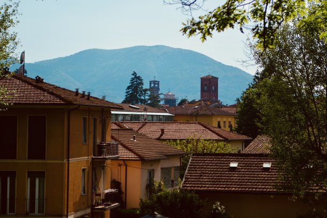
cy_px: 109
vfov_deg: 13.0
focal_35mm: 105
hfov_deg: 19.5
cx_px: 164
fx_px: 954
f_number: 4
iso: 100
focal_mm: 70
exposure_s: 1/1000
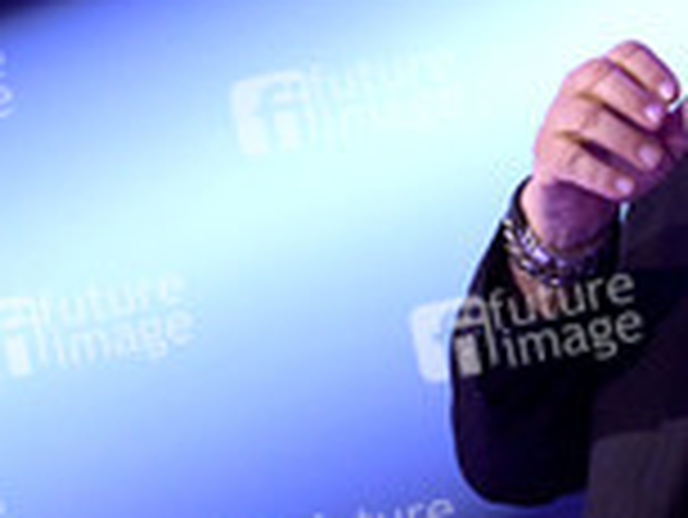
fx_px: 27032
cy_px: 216
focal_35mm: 1359
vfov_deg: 1.1
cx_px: 857
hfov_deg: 1.5
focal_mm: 480
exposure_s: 1/400
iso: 8000
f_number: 5.6
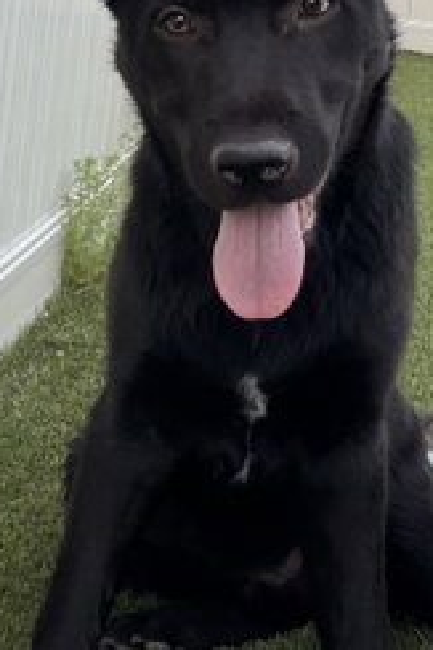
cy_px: 9
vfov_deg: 23.0
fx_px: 1536
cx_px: 228
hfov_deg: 16.0
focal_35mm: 85
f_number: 1.9
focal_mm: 2.71
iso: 80
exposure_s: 1/82
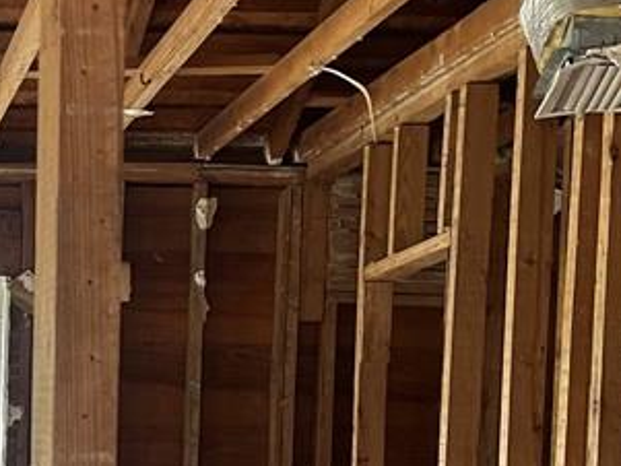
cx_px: -206
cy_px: 544
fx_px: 1525
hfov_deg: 20.8
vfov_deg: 16.7
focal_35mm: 85
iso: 200
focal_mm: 5.1
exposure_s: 1/60
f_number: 1.6
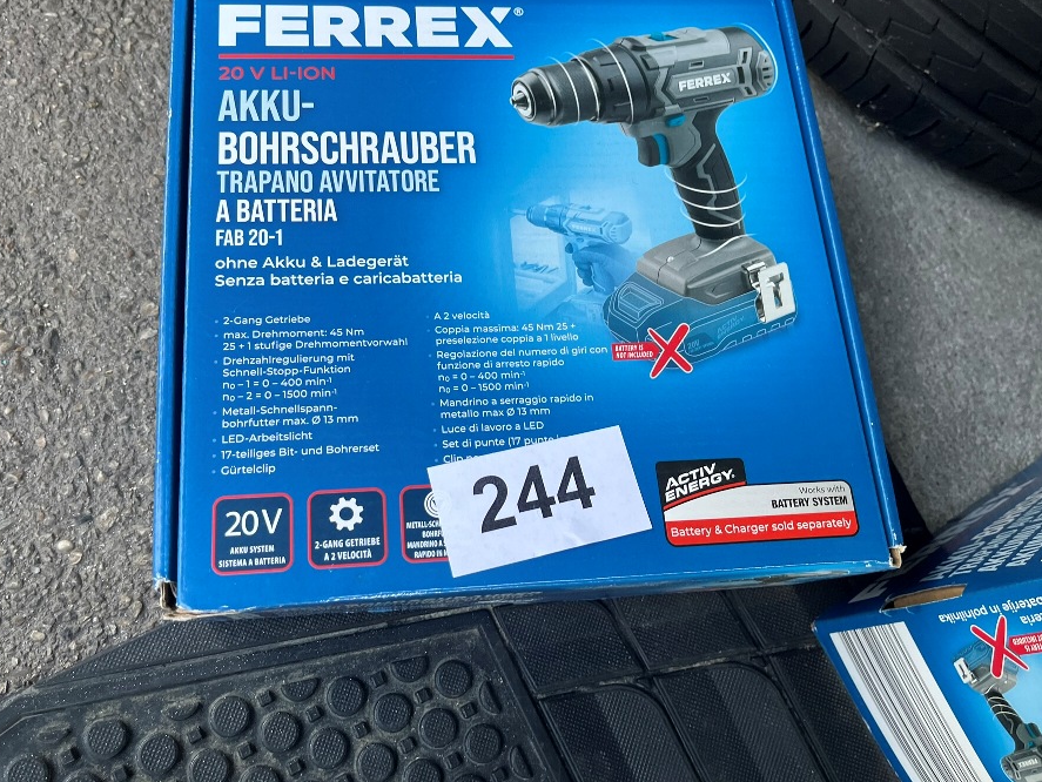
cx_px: 490
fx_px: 903
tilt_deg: -64.3
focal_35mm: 30
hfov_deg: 59.9
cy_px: 351
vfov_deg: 46.8
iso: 64
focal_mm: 5.1
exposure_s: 1/122
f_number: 1.6
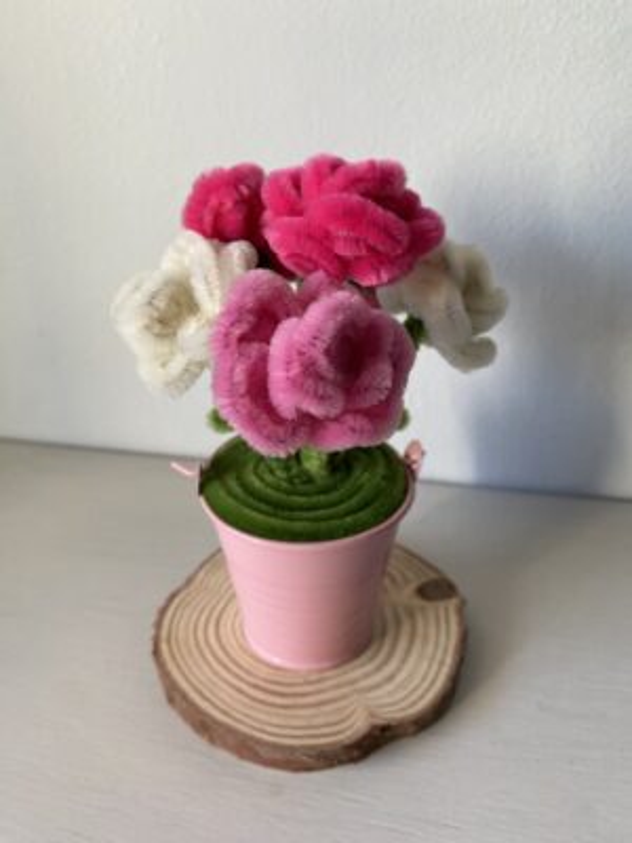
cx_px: 316
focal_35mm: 25
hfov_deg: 54.9
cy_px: 422
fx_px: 609
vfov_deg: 69.4
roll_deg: +1.4
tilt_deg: -26.4
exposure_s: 1/100
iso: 100
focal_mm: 4.25
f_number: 1.8
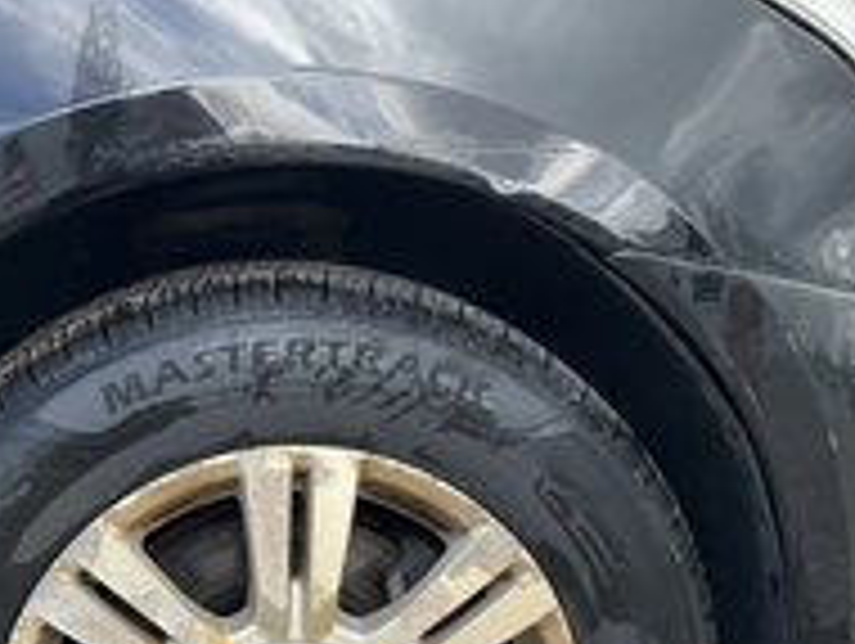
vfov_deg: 23.4
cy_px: 594
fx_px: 1509
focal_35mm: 61
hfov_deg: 31.3
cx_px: 270
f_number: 1.8
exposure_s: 1/245
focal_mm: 3
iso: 20
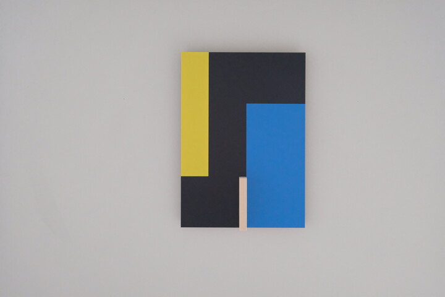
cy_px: 148
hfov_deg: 53.1
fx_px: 445
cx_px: 222
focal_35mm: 36
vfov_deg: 36.9
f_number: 5.6
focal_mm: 24
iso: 8000
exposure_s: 1/300
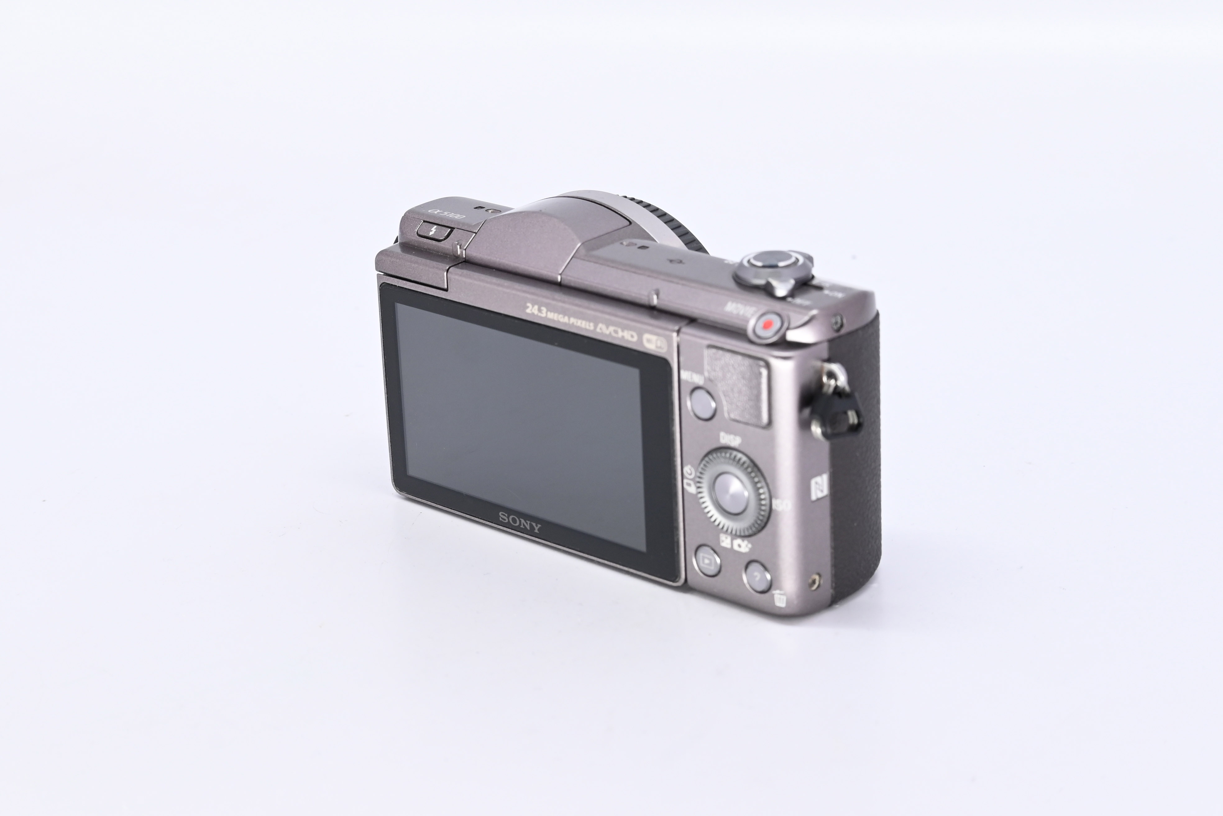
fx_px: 2853
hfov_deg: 24.2
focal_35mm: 84
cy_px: 408
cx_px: 612
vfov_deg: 16.3
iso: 500
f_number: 9
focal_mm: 56
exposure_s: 1/160
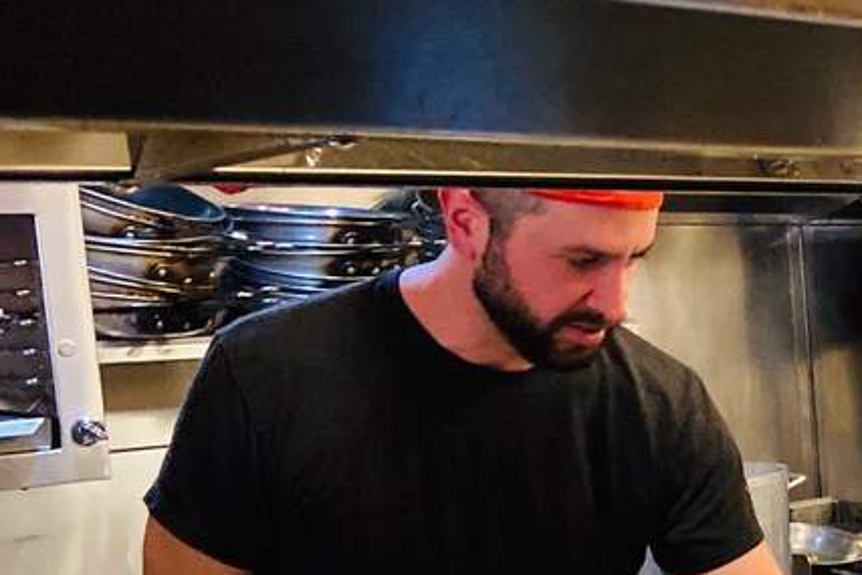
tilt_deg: -9.4
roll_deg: +1.6
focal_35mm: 76
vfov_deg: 17.7
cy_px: 523
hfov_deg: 22.9
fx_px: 1820
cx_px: 1193
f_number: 1.8
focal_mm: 4.25
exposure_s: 1/40
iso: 640
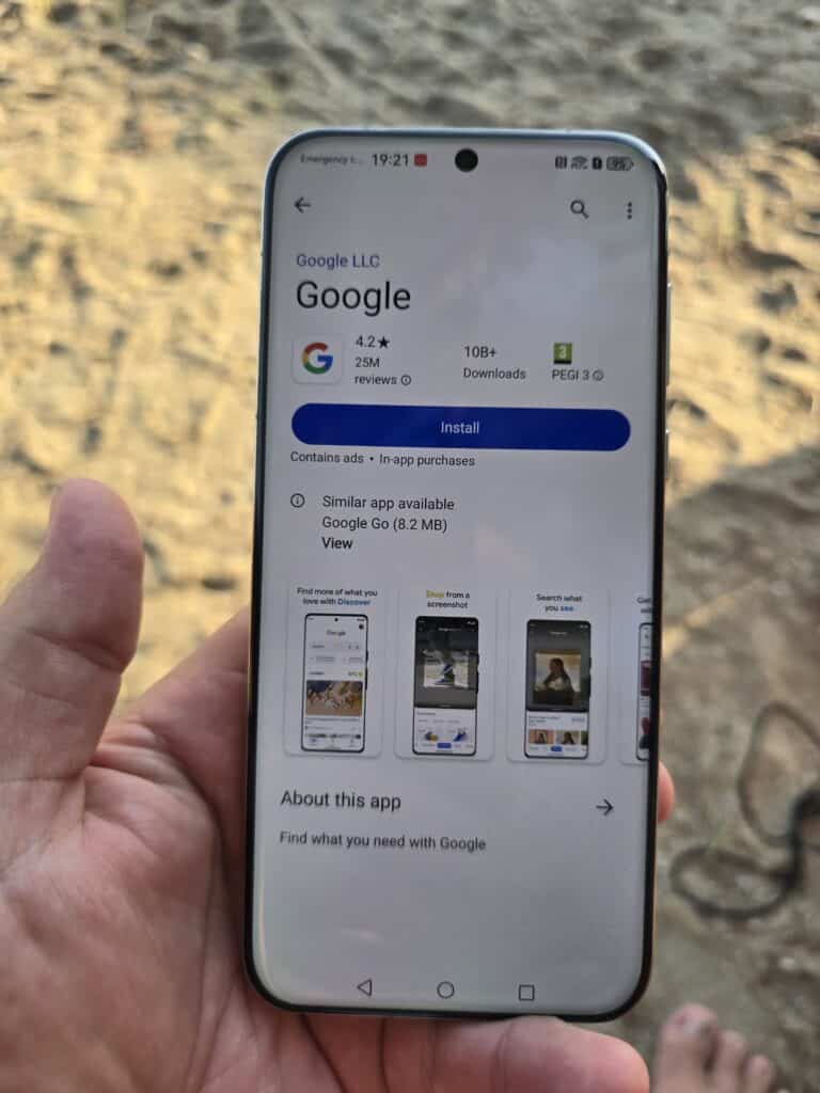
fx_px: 726
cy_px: 546
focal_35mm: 23
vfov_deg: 73.9
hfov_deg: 58.9
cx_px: 410
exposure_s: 1/181
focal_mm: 6.3
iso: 16
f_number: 1.7
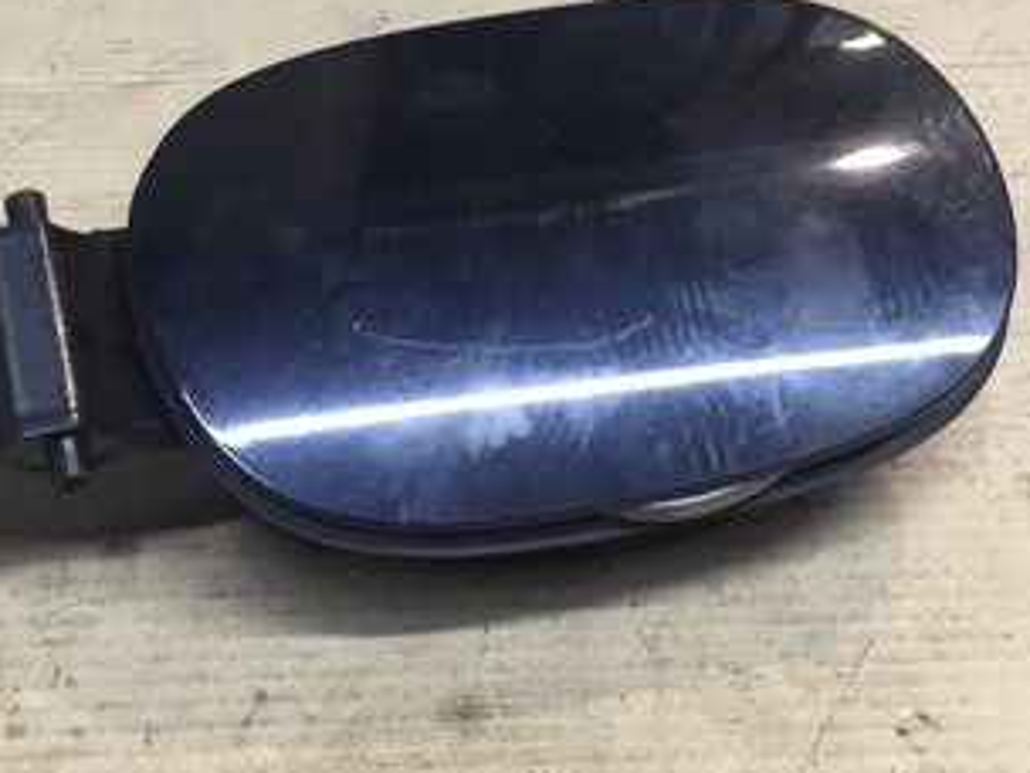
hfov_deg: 31.7
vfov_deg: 23.6
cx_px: 457
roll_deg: -2.0
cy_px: 146
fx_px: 1815
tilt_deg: -37.3
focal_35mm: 61
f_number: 2.2
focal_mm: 4.15
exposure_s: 1/33
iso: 80
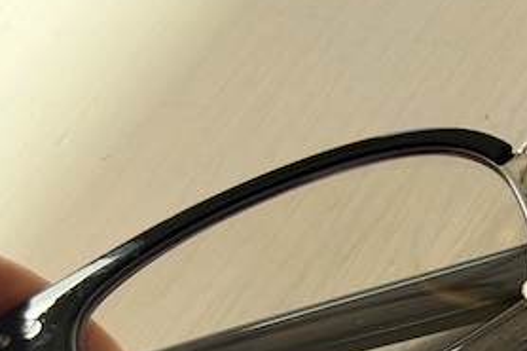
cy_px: 319
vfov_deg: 10.9
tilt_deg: -58.7
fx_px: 1829
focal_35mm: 125
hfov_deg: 15.8
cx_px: 614
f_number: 1.78
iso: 100
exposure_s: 1/606
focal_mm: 6.76
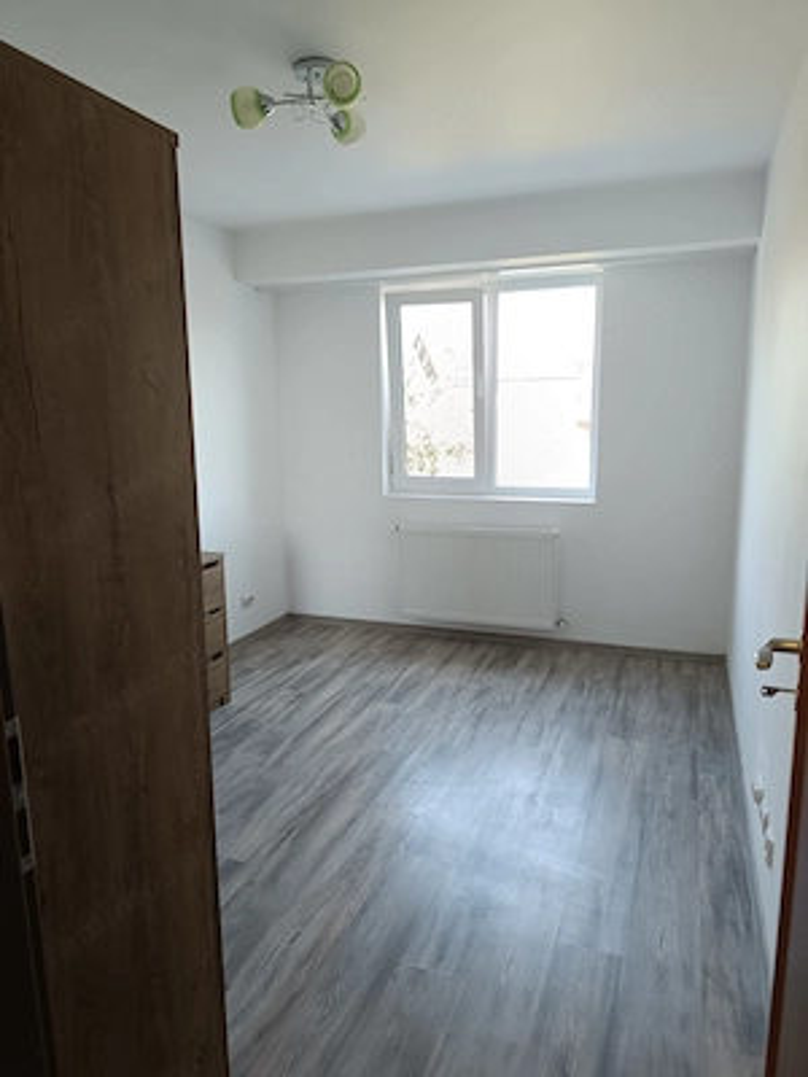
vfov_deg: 71.6
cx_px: 404
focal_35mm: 24
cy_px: 538
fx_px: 747
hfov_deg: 56.8
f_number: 1.65
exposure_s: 1/80
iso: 539
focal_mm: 6.14
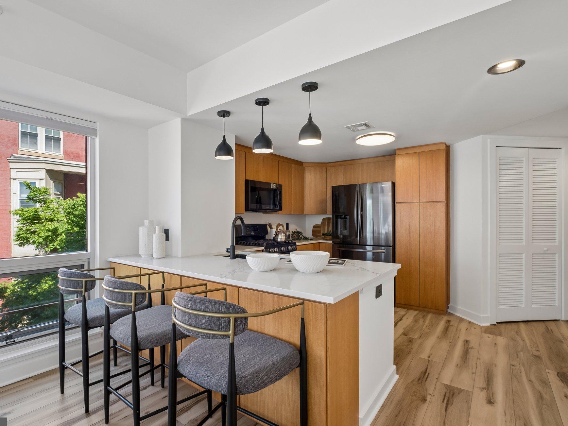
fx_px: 279
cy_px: 218
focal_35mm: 17
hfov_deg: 90.9
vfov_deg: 74.7
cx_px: 269
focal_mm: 10
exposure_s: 1/20
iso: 250
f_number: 8
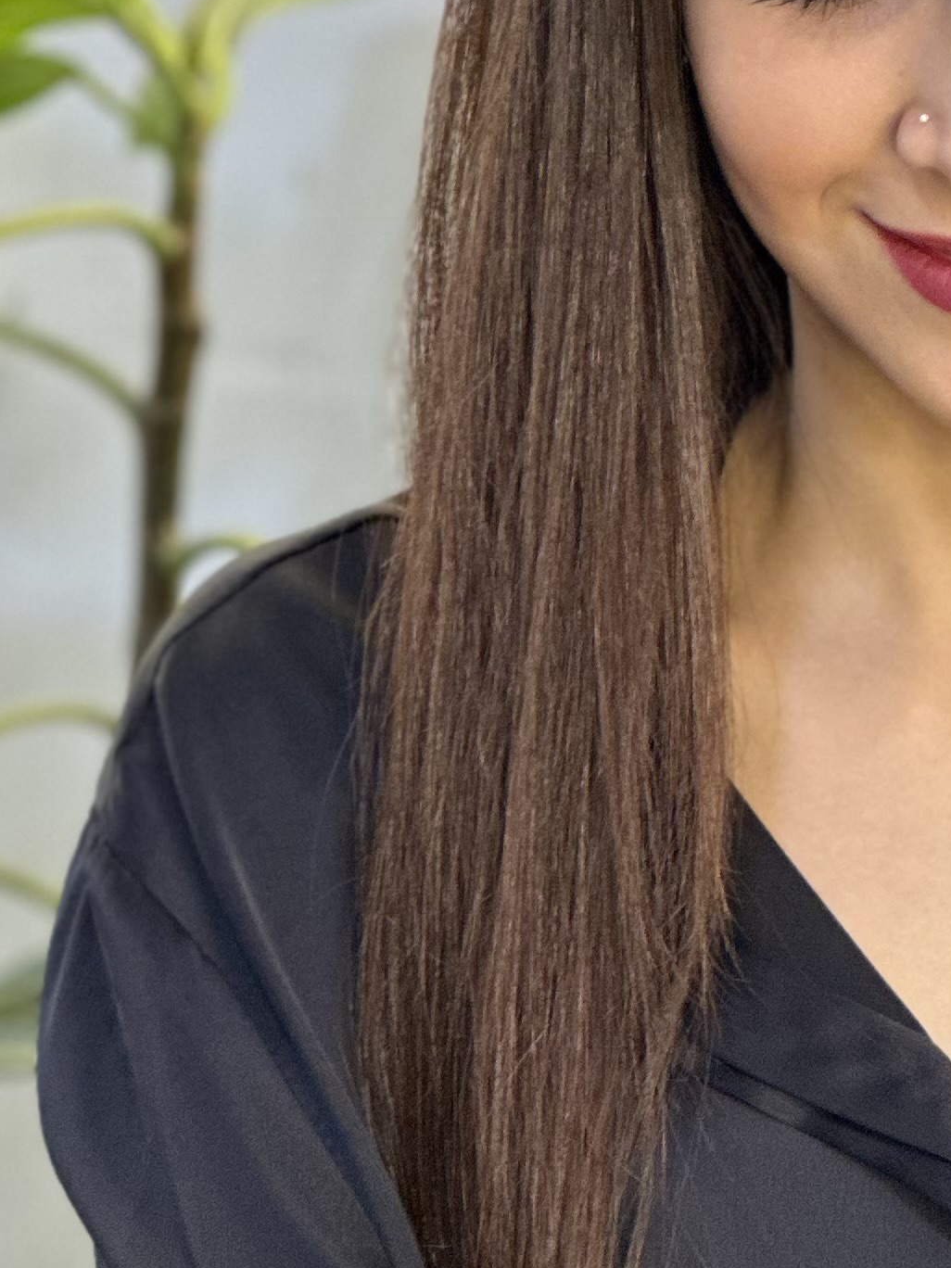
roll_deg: -1.1
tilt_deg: -8.5
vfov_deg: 8.7
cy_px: 410
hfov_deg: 6.5
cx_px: 1104
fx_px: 8315
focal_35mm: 227
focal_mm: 9
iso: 160
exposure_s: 1/33
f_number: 2.8
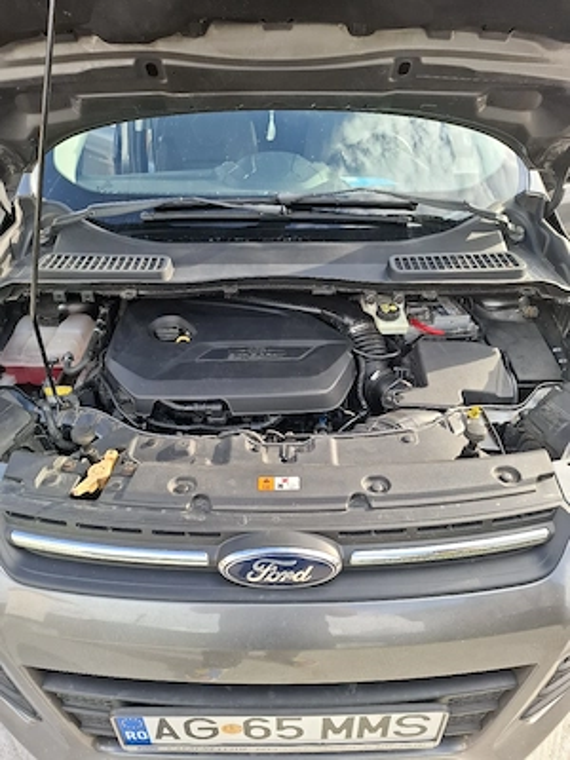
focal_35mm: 23
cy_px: 380
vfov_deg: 73.9
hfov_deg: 58.9
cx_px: 285
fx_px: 505
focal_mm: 5.54
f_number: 1.8
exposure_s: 1/294
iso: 50
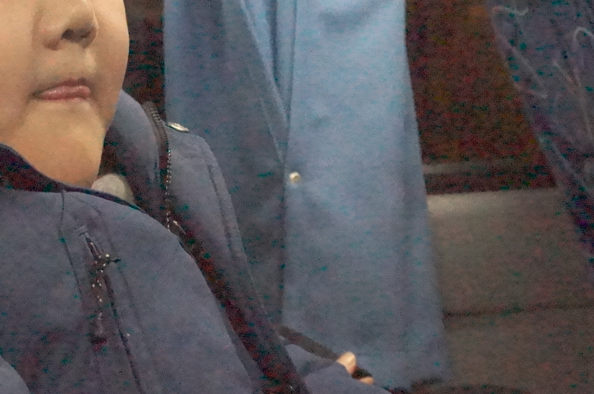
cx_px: 196
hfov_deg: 23.0
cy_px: 139
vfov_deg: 15.5
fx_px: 1450
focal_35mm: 88
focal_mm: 30
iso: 16000
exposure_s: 1/160
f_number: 8
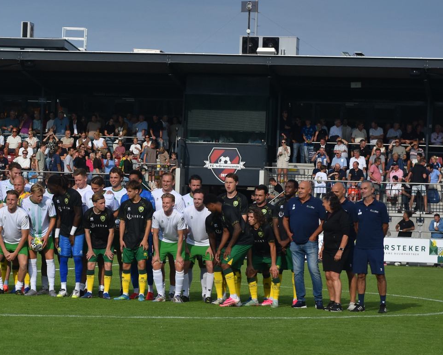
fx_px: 2216
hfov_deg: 11.3
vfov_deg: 9.1
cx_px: 3
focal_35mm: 169
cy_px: 206
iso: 250
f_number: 4.5
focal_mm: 60
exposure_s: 1/3200
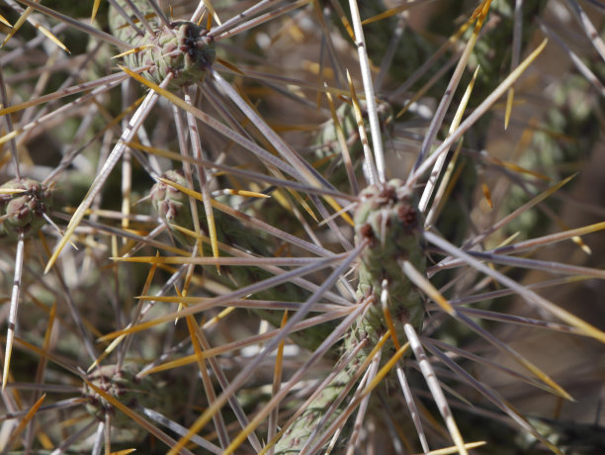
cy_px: 228
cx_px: 302
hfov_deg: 6.6
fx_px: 5247
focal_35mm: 300
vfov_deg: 5.0
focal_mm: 150
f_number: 7.1
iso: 200
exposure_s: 1/500
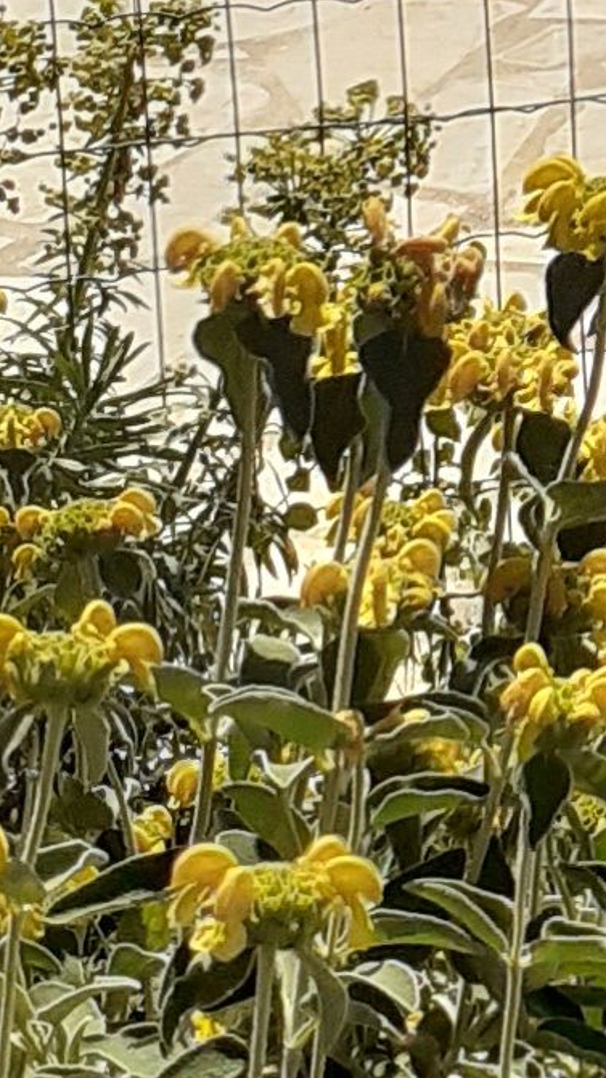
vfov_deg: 11.4
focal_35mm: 181
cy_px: -582
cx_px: 1791
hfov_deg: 6.2
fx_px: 5175
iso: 40
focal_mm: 3.6
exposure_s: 1/2924
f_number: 1.9
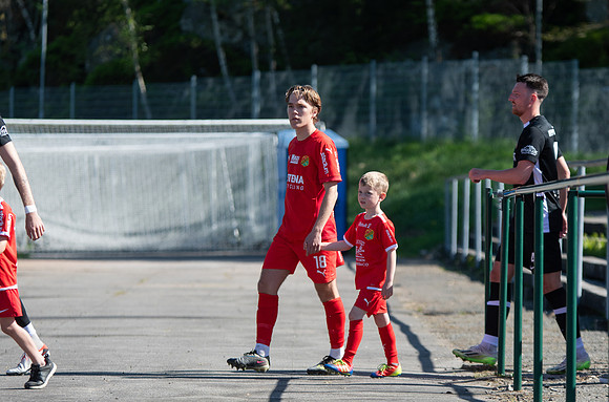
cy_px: 233
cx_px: 350
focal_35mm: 242
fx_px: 4082
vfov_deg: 5.6
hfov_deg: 8.5
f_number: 2.8
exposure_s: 1/1250
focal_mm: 140
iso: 125
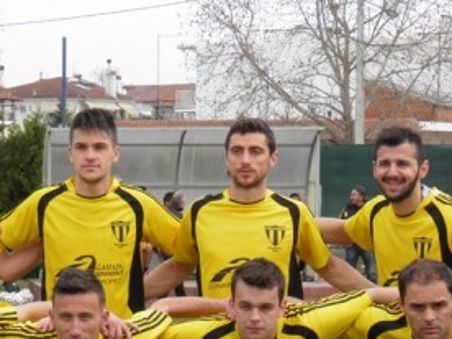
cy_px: 307
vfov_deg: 10.0
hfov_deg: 13.2
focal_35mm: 148
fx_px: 1933
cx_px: 23
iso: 50
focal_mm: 11.2
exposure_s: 1/125
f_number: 6
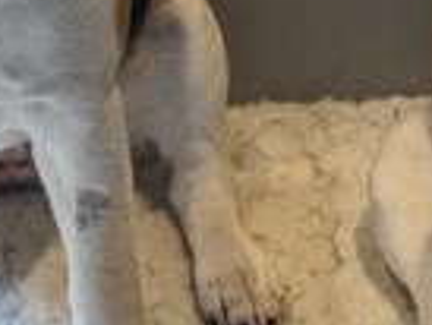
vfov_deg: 11.6
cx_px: 407
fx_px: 1574
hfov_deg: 15.4
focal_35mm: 126
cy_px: -50
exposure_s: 1/203
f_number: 1.73
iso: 62
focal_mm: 4.38
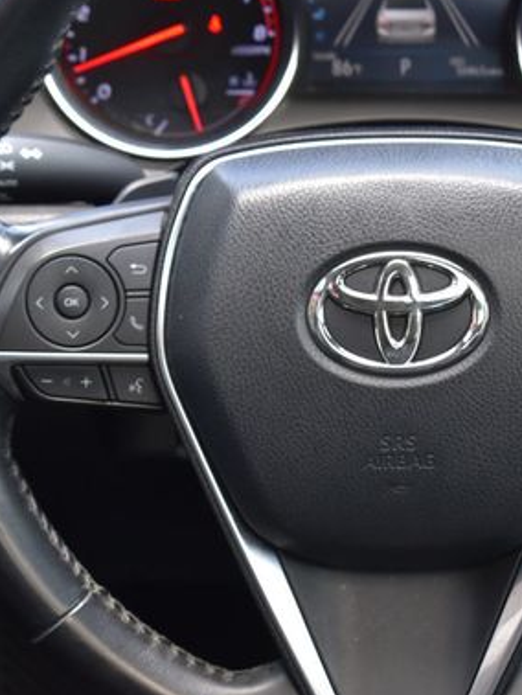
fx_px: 2205
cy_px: 368
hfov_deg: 13.4
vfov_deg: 17.9
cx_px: 404
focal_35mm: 110
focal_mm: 45
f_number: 7.1
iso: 400
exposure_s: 1/30
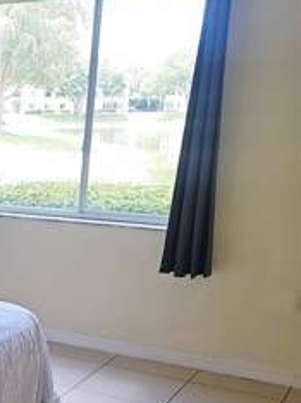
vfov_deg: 30.1
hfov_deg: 20.9
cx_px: -105
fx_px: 732
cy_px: 315
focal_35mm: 63
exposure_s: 1/60.2
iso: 20
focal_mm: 6.3
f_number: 1.7
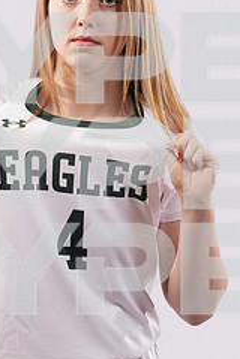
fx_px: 3150
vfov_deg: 6.5
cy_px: 165
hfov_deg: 4.4
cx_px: 62
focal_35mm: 315
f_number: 11
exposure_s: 1/125
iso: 160
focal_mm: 168
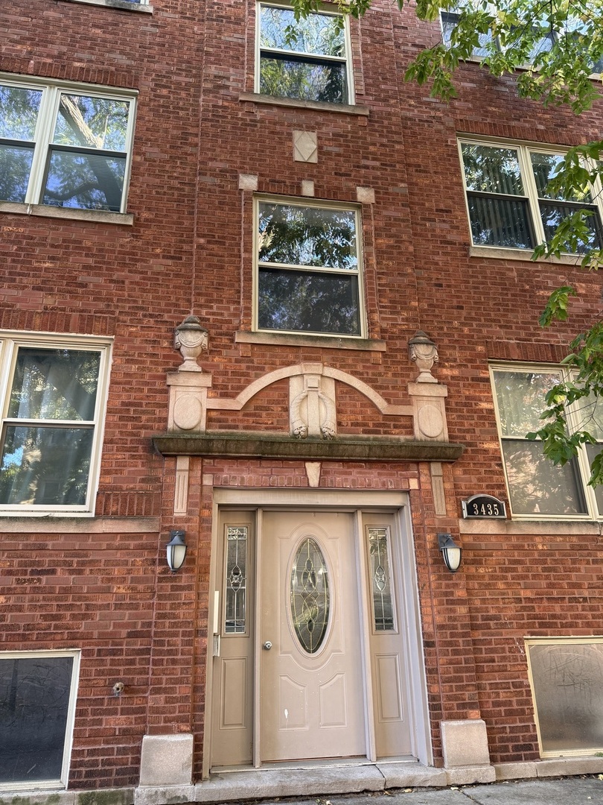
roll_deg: +0.4
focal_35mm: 24
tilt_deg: +19.8
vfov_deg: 71.6
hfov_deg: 56.8
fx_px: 557
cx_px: 302
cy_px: 402
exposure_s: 1/121
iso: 160
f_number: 1.78
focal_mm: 6.76
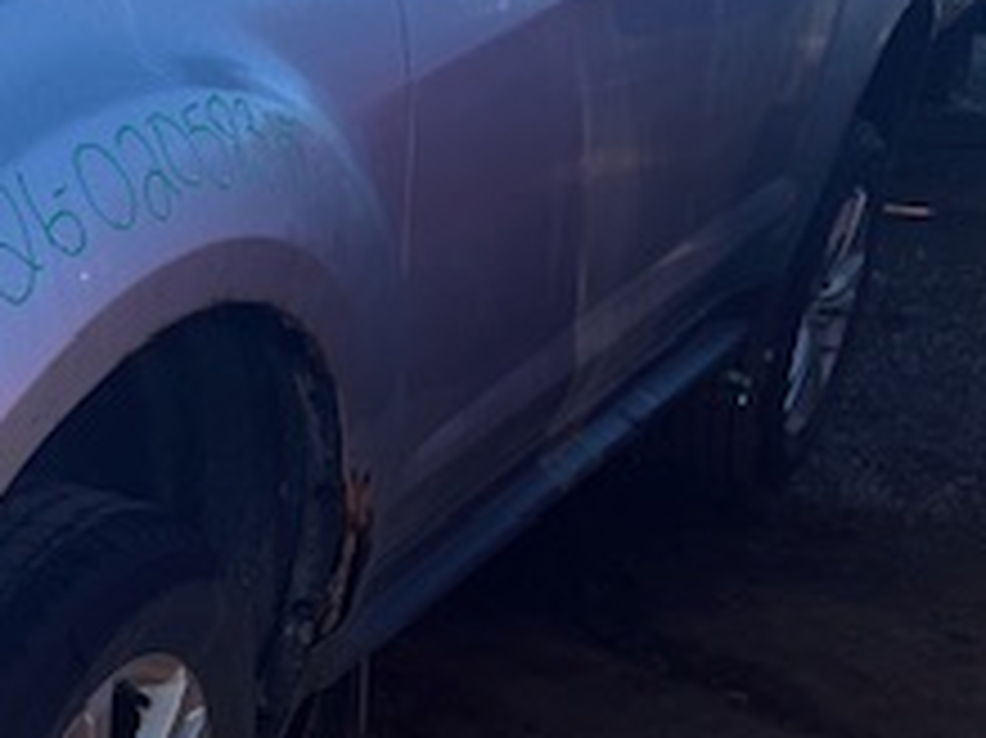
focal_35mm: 76
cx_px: -369
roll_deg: -0.6
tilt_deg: -16.7
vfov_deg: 19.4
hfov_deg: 22.4
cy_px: 338
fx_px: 2164
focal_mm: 5.1
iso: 50
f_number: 1.6
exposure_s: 1/1580
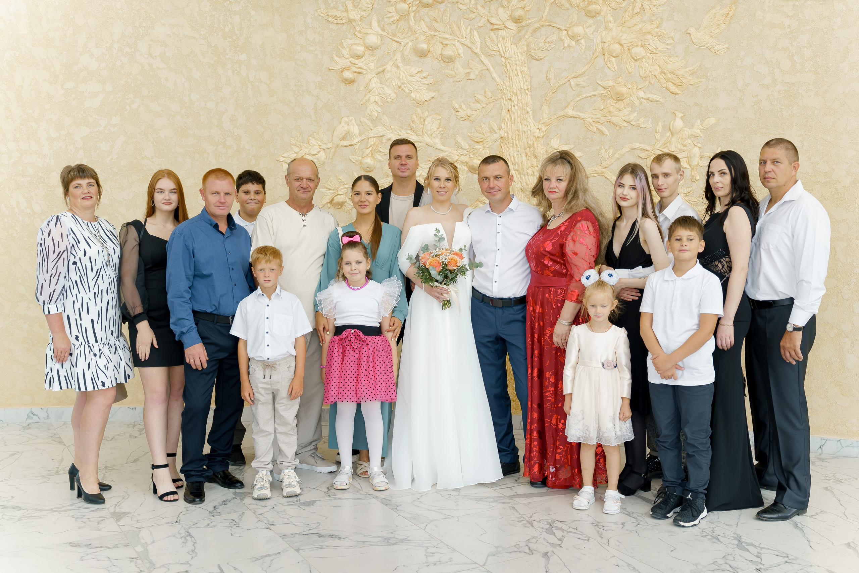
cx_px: 470
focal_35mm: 38
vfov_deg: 34.8
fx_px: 914
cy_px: 286
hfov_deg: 50.3
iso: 160
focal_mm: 35
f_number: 2
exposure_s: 1/320
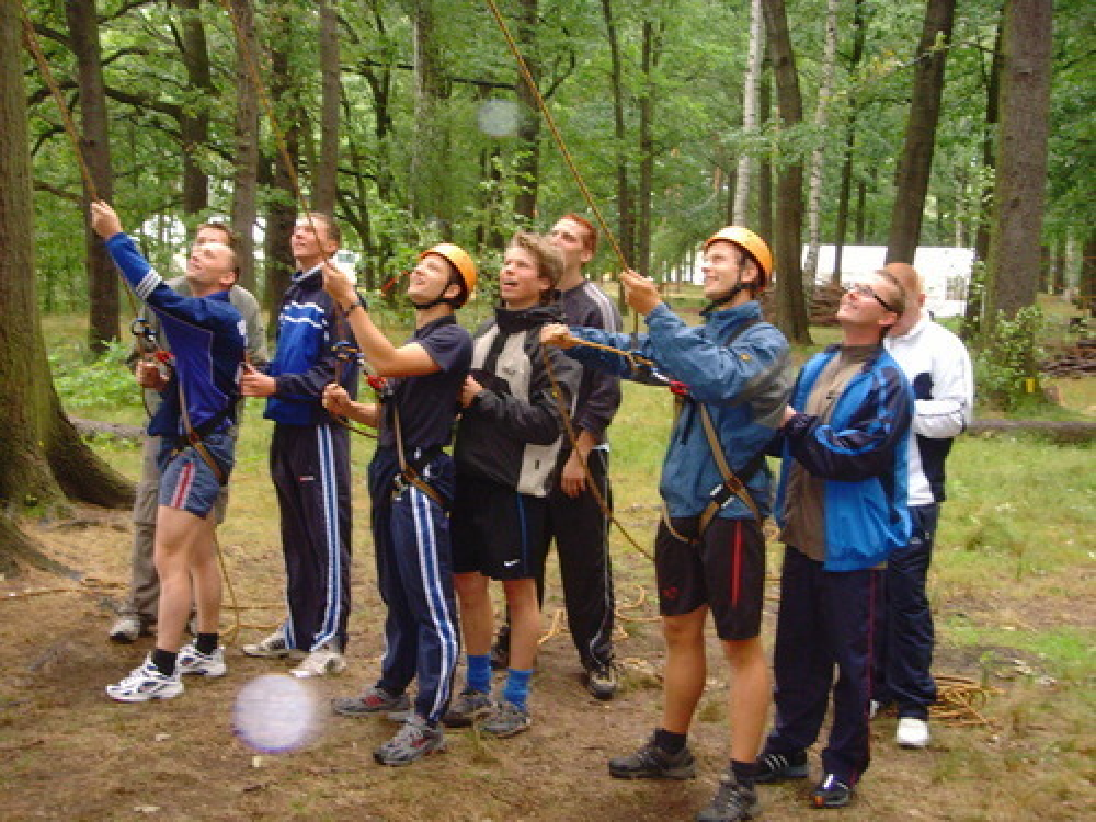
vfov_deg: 29.1
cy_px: 411
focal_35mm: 50
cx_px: 548
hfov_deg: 38.2
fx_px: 1583
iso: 320
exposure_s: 1/45
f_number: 3.8
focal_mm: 8.8
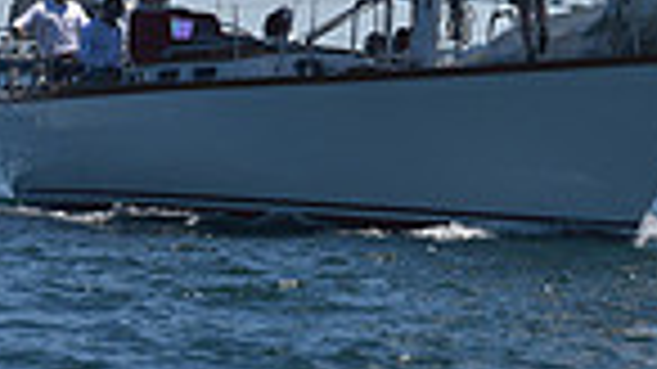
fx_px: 6879
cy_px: -842
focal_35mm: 395
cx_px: 475
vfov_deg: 3.0
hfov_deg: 5.5
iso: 200
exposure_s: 1/1000
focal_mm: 95
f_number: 6.3
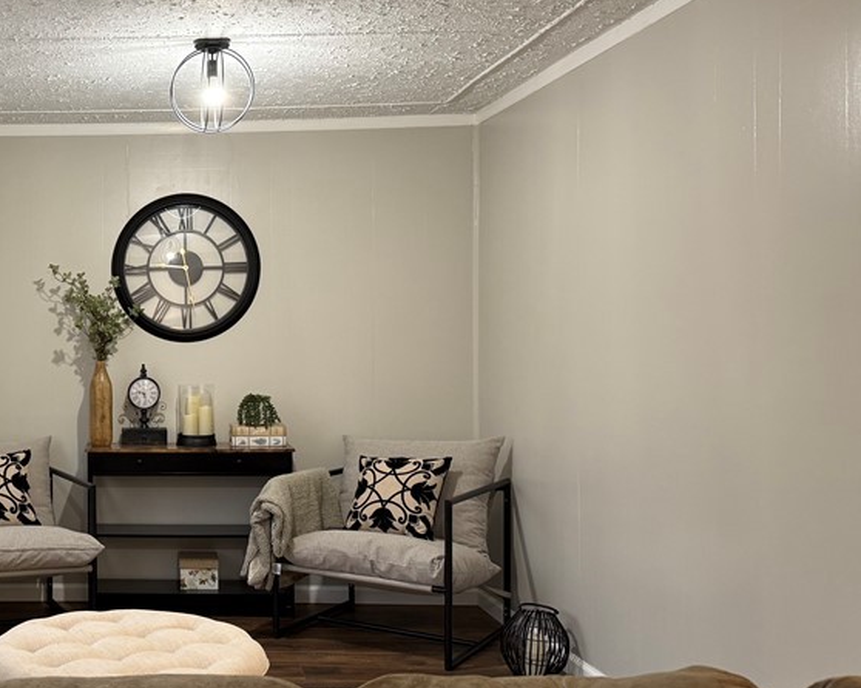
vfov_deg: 34.9
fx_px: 1095
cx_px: 83
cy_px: 336
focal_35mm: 43
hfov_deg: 39.7
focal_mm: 6.76
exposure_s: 1/60
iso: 200
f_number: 1.78
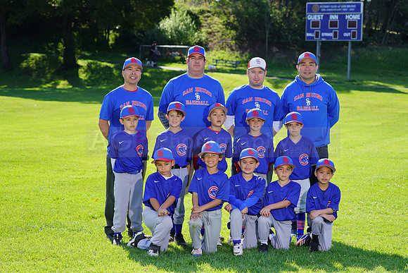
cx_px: 204
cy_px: 136
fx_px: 1134
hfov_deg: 20.4
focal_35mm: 100
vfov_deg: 13.7
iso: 100
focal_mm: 100
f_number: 6.3
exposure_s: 1/250
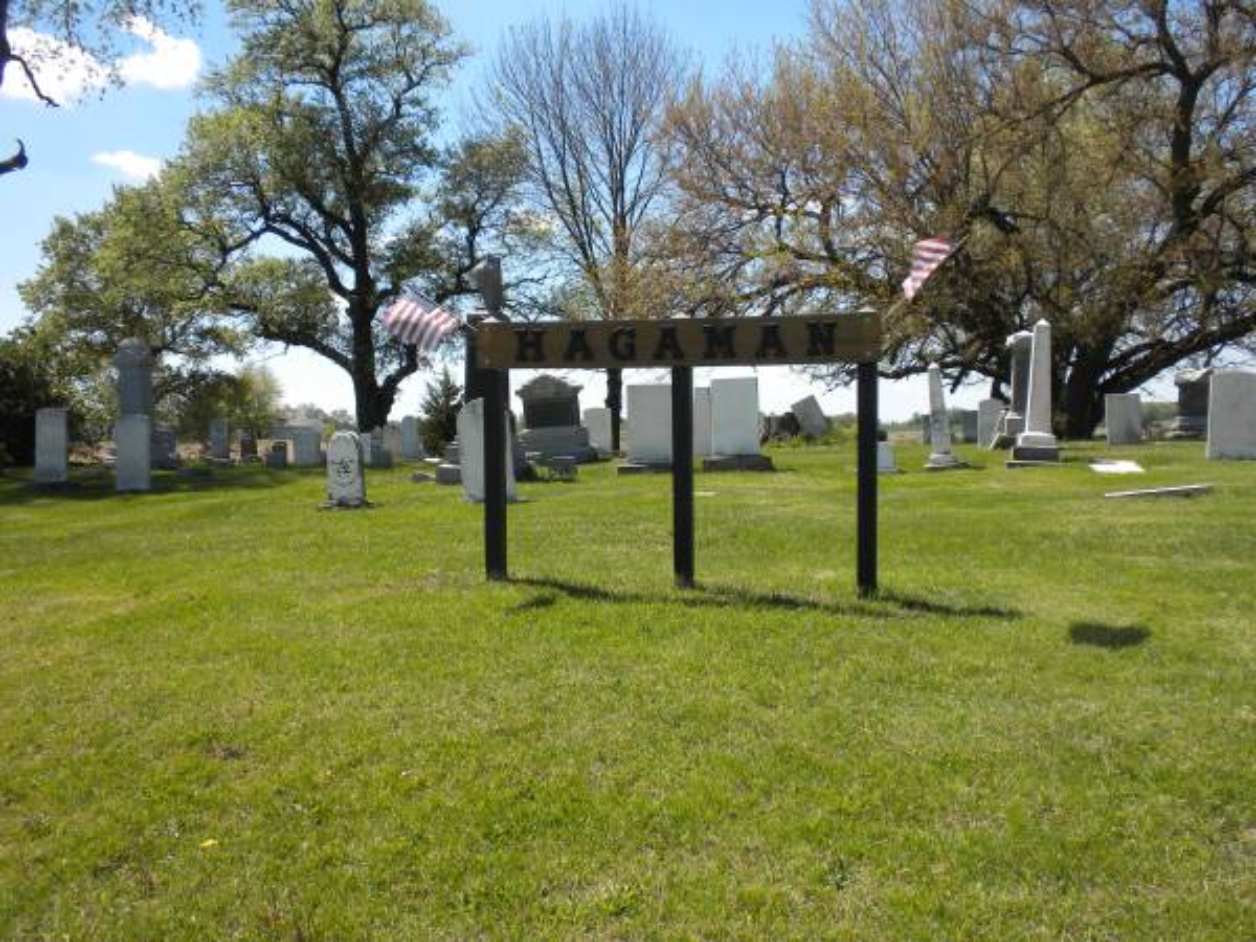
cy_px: 471
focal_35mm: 37
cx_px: 628
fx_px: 1343
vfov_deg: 38.7
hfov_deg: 50.1
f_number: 10
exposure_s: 1/80
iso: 64
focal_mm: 6.6
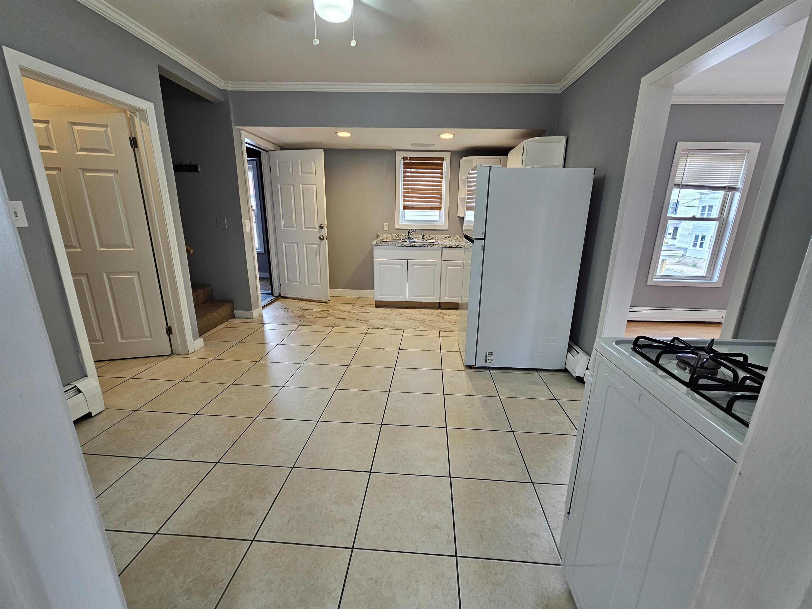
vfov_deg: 89.9
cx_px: 406
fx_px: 305
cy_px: 304
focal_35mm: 13
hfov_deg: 106.2
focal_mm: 2.2
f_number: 2.2
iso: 160
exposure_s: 1/60
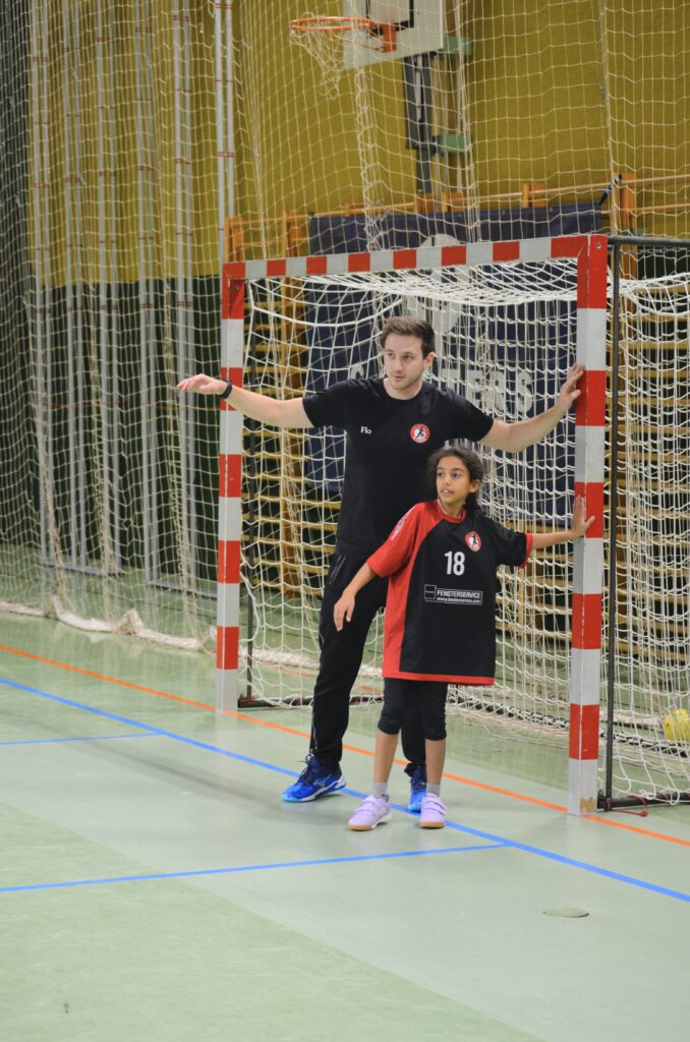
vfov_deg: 24.7
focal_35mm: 82
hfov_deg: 16.5
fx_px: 2383
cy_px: 521
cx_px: 345
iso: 1600
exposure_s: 1/200
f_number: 4
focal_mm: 55
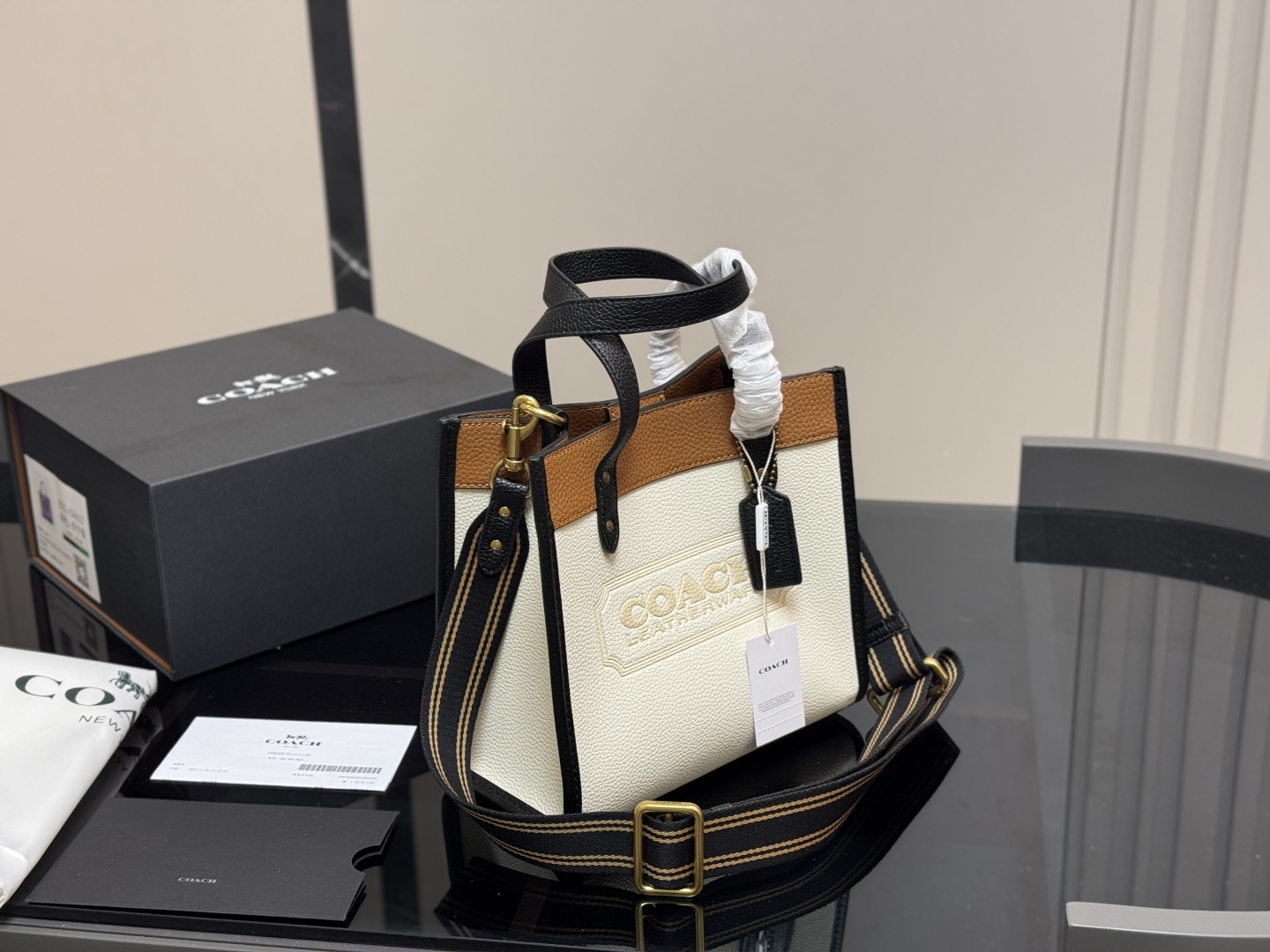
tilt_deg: -21.6
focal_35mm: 48
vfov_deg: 30.3
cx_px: 635
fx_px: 1761
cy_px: 476
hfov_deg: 39.7
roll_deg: +1.4
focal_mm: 6.76
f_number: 1.78
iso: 80
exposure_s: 1/50
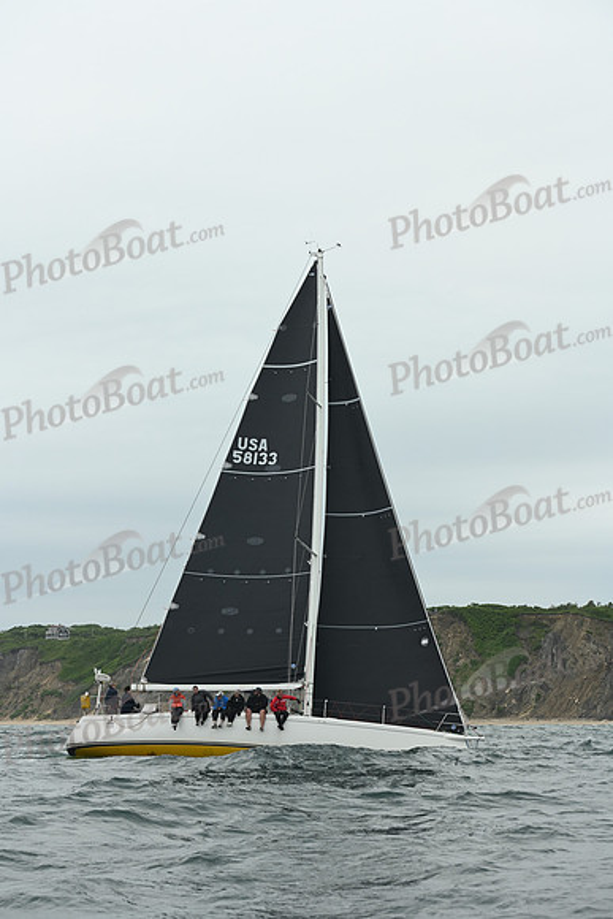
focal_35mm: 90
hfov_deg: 15.2
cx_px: 306
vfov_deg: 22.6
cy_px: 460
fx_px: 2297
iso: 400
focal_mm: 90
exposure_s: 1/800
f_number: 5.6
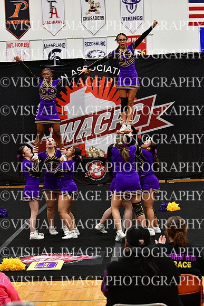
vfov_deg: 19.5
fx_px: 892
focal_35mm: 105
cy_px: 153
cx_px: 102
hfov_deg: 13.0
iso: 4000
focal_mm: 70
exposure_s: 1/500
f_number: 4
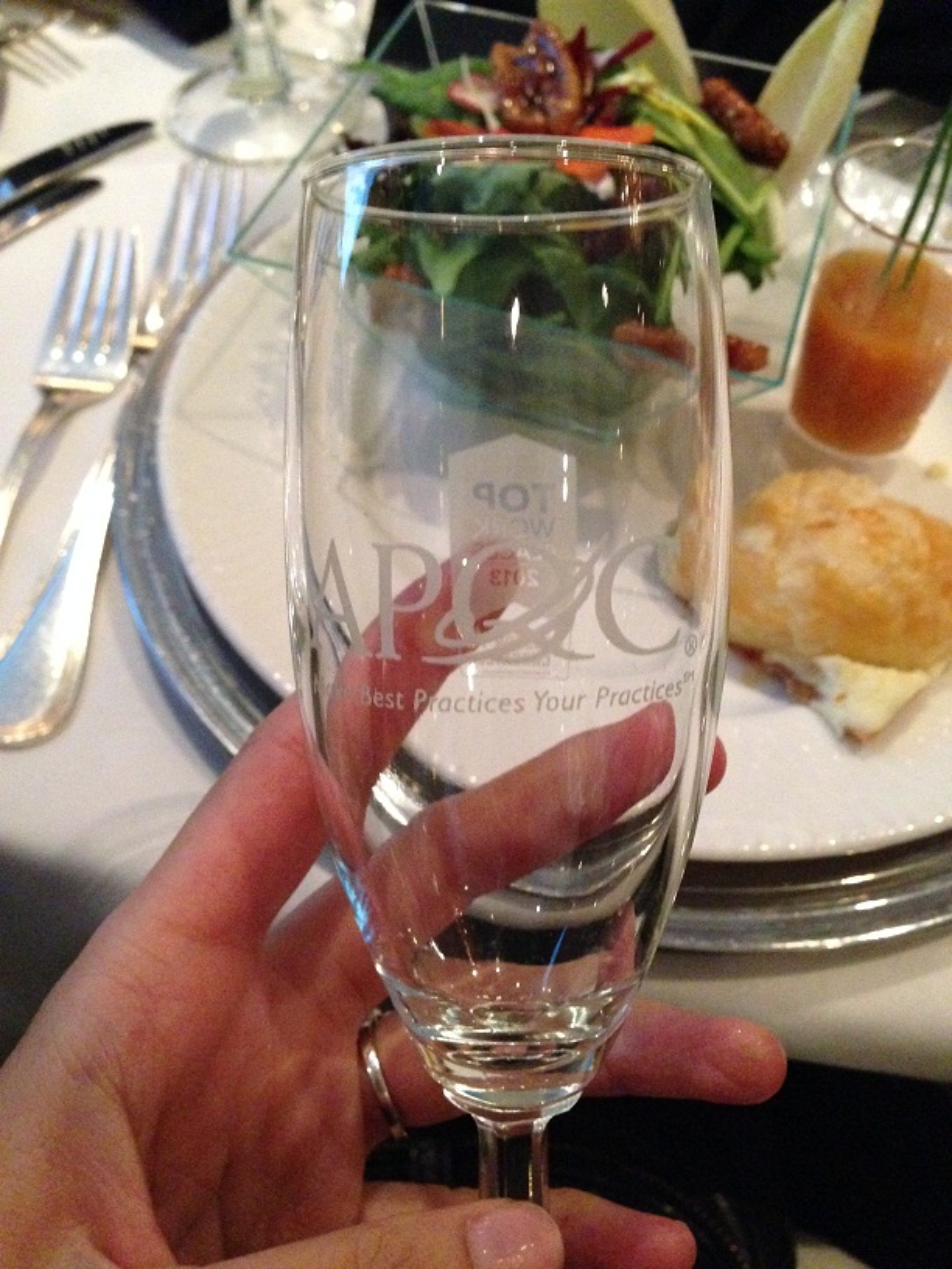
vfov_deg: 55.4
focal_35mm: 33
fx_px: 1210
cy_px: 634
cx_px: 476
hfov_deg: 42.9
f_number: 2.4
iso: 800
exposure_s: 1/15
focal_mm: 4.12
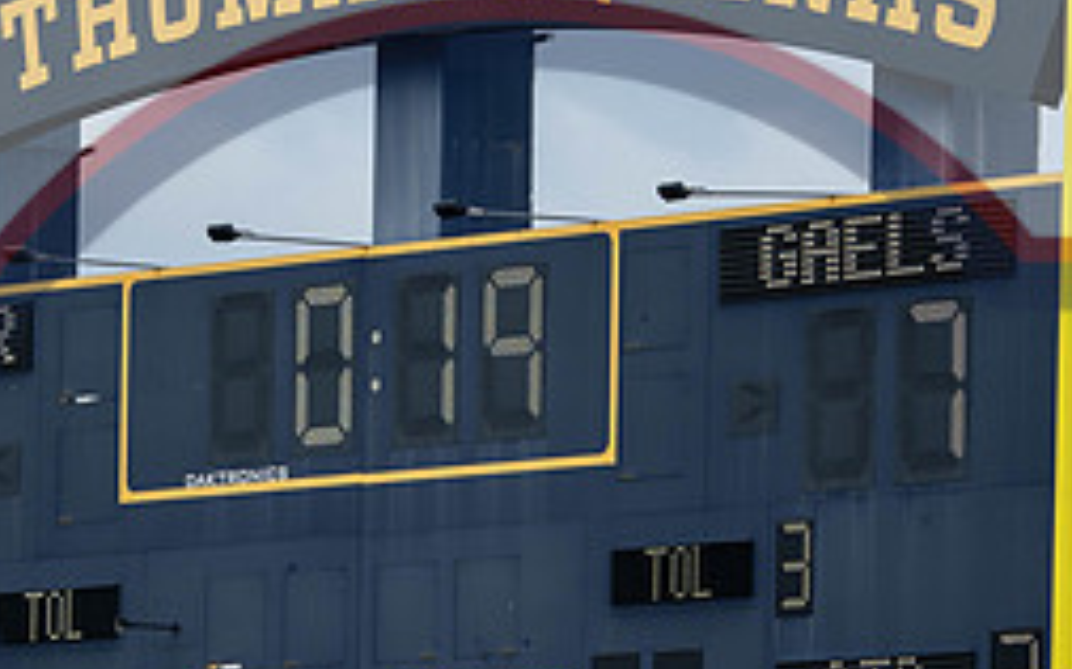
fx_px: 10632
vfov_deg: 3.6
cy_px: 443
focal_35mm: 364
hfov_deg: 5.8
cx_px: 411
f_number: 2.8
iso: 64
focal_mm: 120
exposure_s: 1/1000
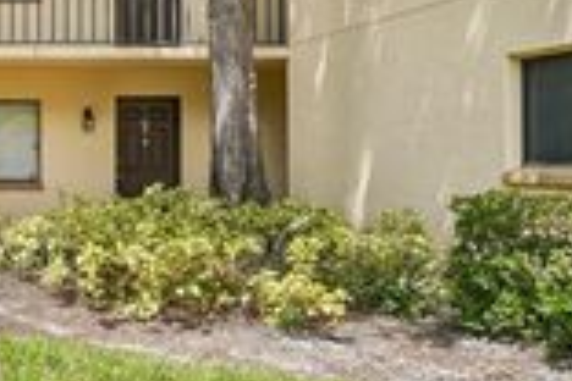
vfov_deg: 28.1
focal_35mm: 48
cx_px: -88
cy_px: 174
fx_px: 763
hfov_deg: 34.3
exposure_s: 1/90
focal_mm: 10
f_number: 8
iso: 100
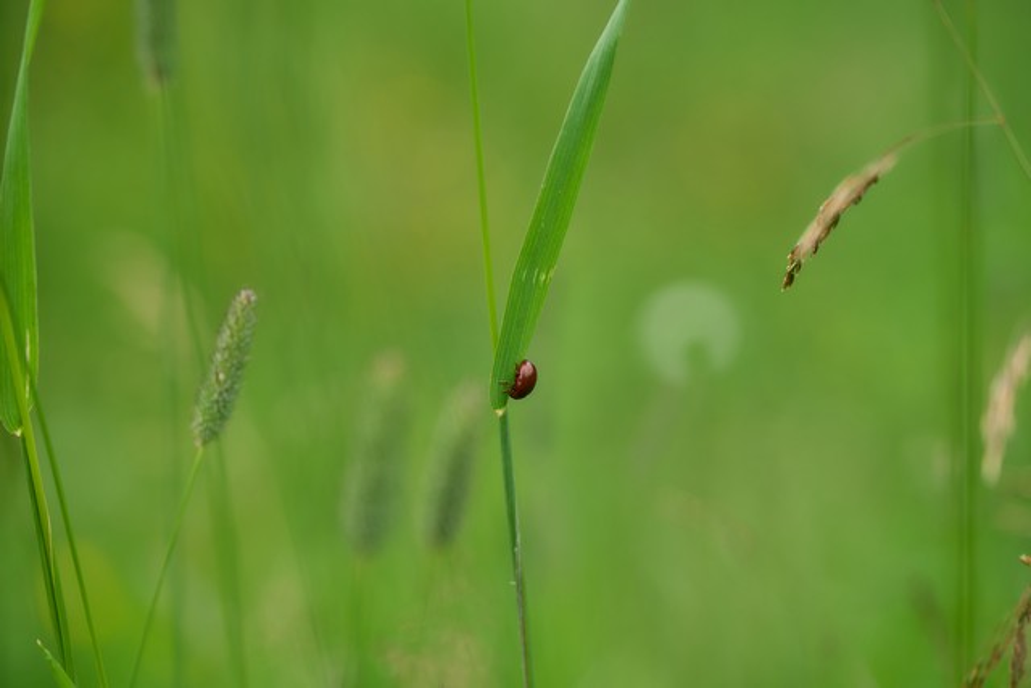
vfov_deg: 12.2
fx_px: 3222
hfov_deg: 18.2
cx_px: 516
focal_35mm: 112
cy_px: 344
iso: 100
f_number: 2.8
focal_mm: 75
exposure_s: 1/500
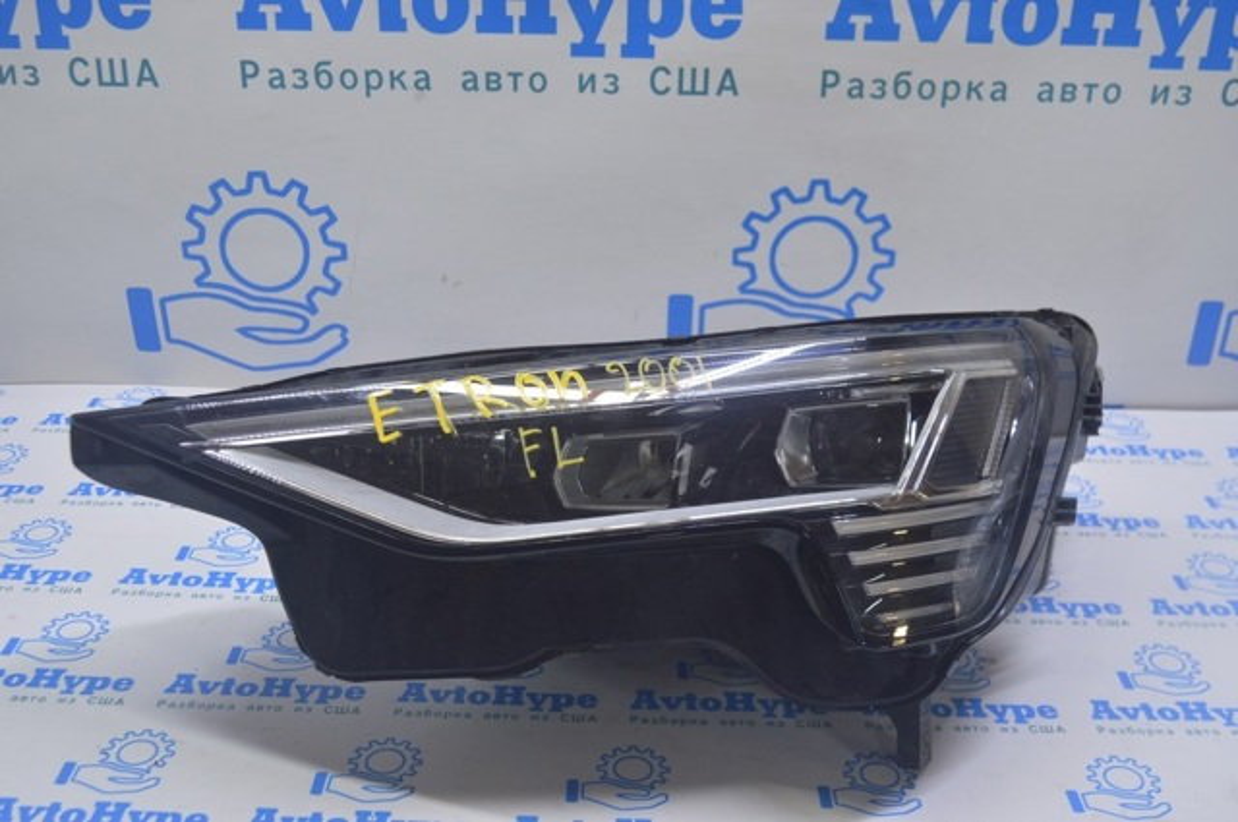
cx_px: 619
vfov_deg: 30.8
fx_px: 1494
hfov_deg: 45.0
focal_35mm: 44
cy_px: 411
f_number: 5.6
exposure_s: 1/25
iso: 400
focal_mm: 29
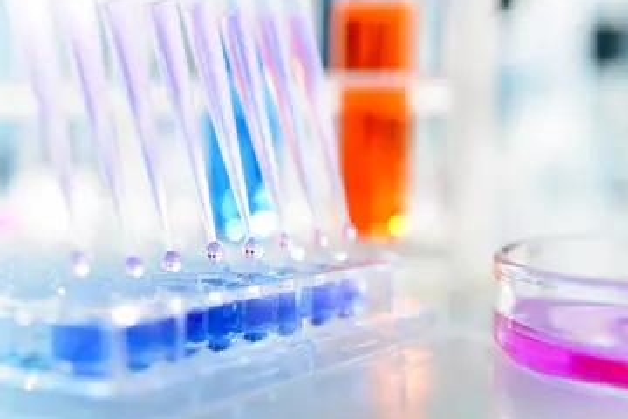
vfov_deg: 21.2
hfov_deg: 31.4
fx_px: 1116
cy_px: 216
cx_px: 307
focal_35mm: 64
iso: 100
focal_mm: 60
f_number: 7.1
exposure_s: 1/160
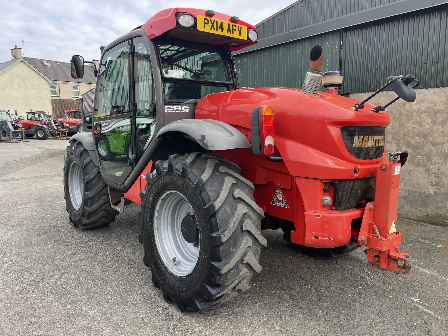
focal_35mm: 26
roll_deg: +0.7
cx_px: 224
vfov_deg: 53.1
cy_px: 168
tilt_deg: -8.5
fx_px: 336
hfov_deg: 67.3
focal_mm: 4.2
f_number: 1.6
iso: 32
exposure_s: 1/509
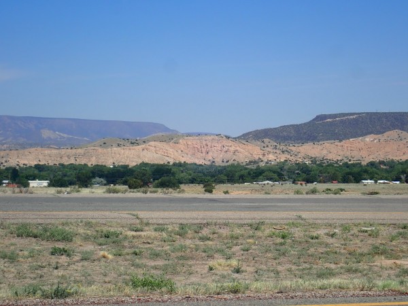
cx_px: 204
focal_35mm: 100
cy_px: 153
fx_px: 1179
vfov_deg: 14.8
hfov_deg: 19.6
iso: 100
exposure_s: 1/500
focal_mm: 18
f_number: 6.3
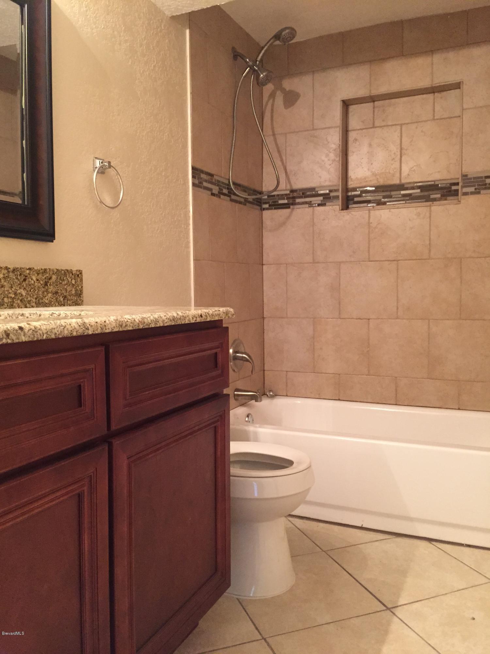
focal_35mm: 29
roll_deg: +0.1
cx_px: 245
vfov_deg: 61.7
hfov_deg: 48.2
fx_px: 547
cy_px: 327
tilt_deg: -4.1
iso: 250
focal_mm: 4.15
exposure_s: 1/30
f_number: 2.2
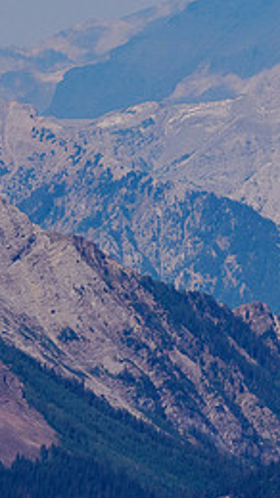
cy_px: 154
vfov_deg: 3.0
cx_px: 292
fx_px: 9635
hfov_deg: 1.7
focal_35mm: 729
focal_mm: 150
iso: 250
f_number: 8
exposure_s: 1/320
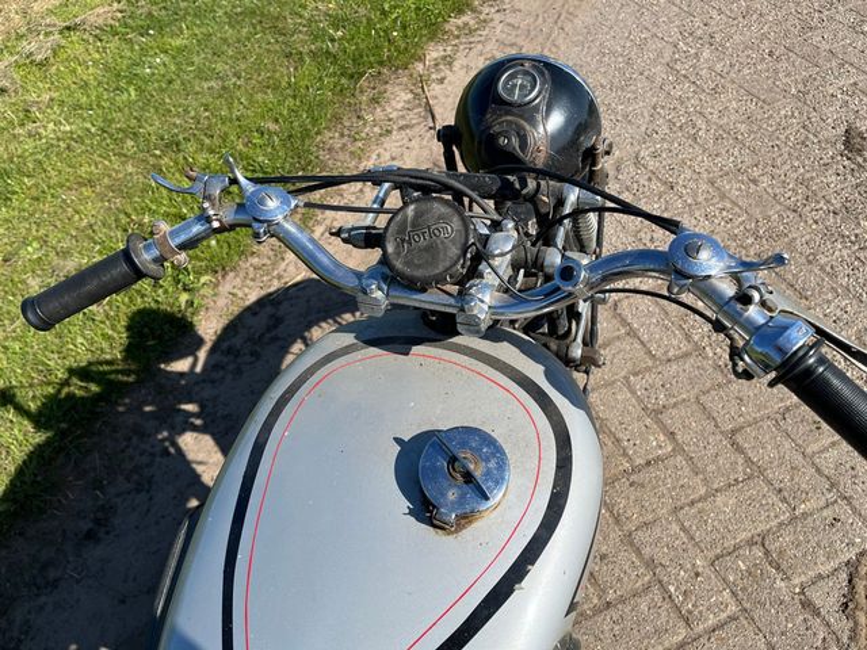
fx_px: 651
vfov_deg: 53.1
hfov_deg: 67.3
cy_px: 325
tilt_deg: -47.6
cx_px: 434
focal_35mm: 26
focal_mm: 5.1
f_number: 1.6
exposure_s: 1/2899
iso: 50
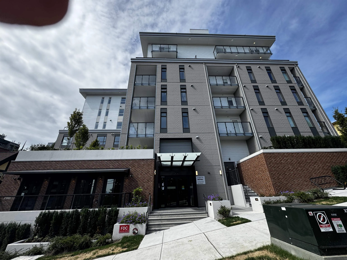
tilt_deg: +26.2
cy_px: 130
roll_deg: +1.8
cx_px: 174
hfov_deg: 102.1
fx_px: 140
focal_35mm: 14
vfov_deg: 85.7
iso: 50
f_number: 2.2
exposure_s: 1/1126
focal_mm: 2.22
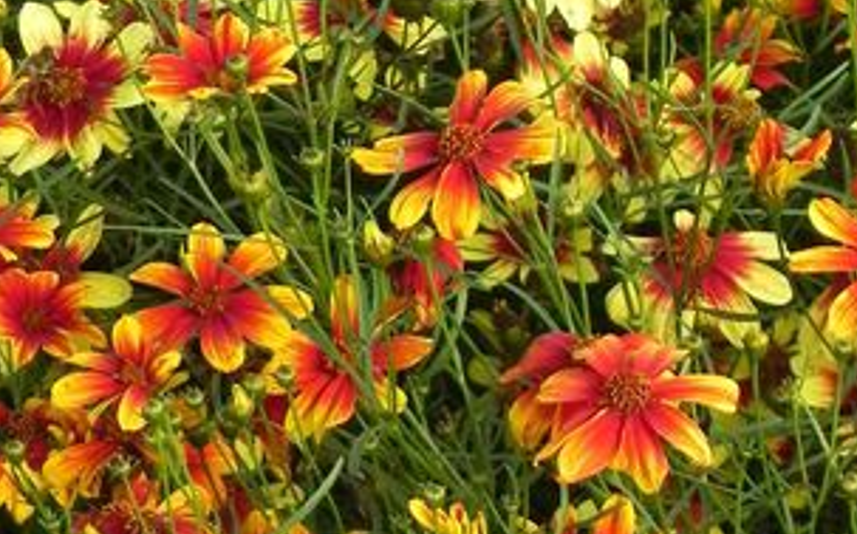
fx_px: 6863
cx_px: 755
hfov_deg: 7.1
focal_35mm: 294
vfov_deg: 4.4
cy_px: 760
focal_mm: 18.8
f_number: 4.5
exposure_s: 1/400
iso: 160
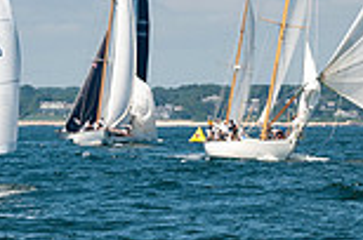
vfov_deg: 3.0
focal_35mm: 456
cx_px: 573
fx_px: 4588
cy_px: -102
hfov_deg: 4.5
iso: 250
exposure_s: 1/1600
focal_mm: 105
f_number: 5
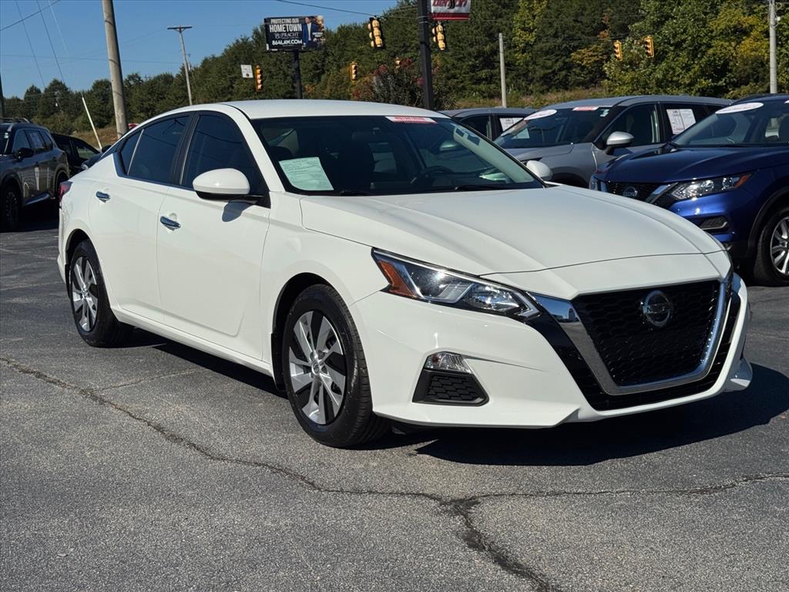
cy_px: 296
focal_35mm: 48
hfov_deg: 39.7
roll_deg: +6.2
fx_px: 1094
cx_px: 394
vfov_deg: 30.3
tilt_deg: -6.1
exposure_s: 1/15385
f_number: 1.78
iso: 64
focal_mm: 6.76
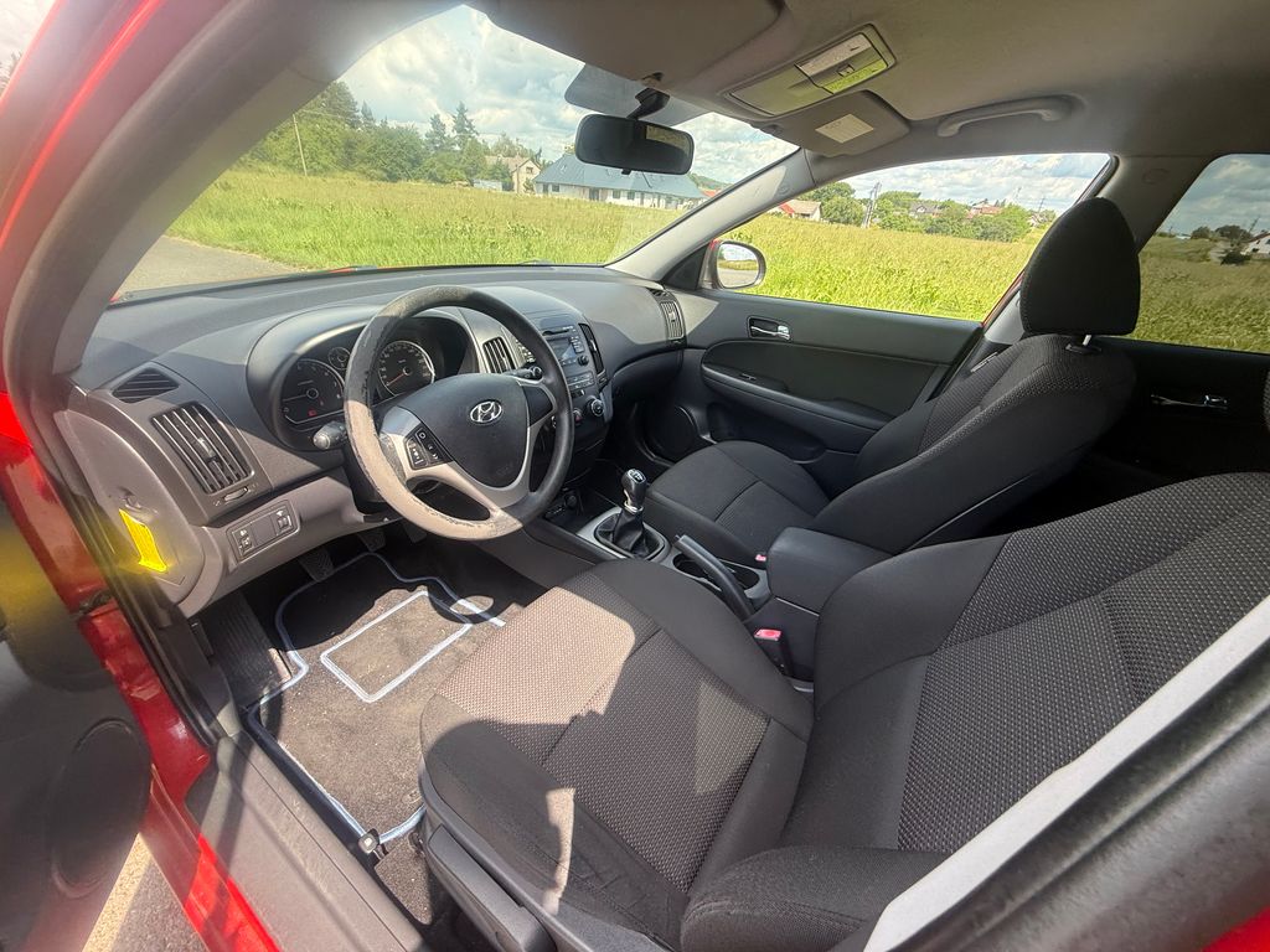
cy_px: 476
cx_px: 635
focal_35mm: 14
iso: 64
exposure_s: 1/124
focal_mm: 2.22
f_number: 2.2
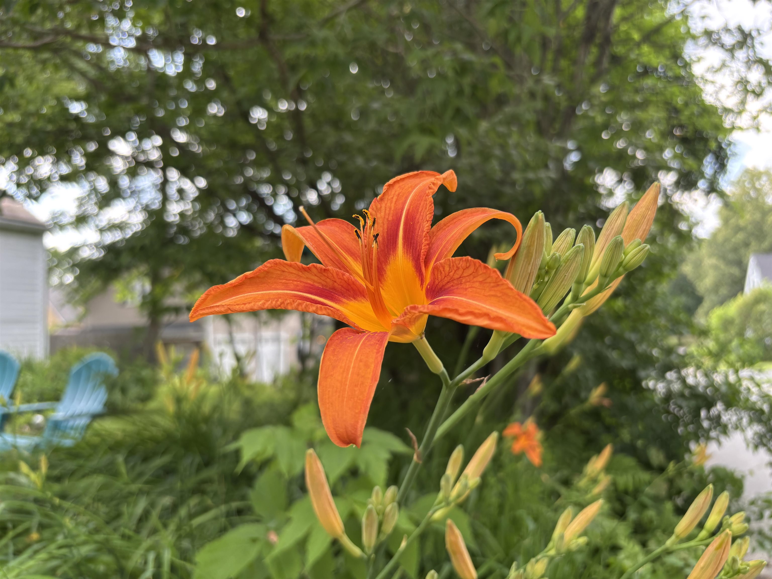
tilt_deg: +3.7
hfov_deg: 67.3
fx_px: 580
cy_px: 290
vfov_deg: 53.1
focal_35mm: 26
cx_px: 386
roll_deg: +3.0
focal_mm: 5.96
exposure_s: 1/204
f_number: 1.6
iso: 40
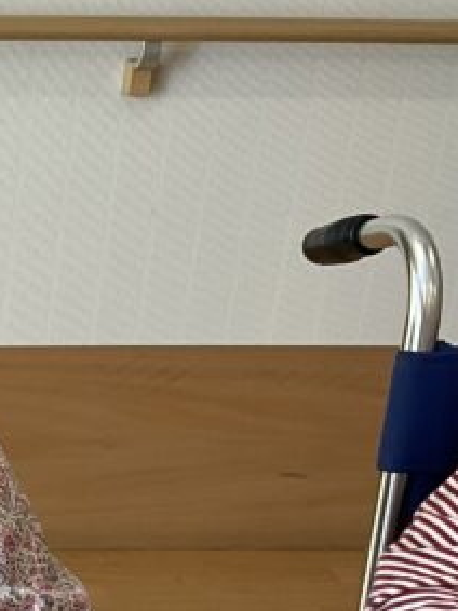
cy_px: 654
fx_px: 1854
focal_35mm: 105
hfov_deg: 12.8
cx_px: -367
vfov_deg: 18.1
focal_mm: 3
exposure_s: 1/120
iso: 40
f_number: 1.8
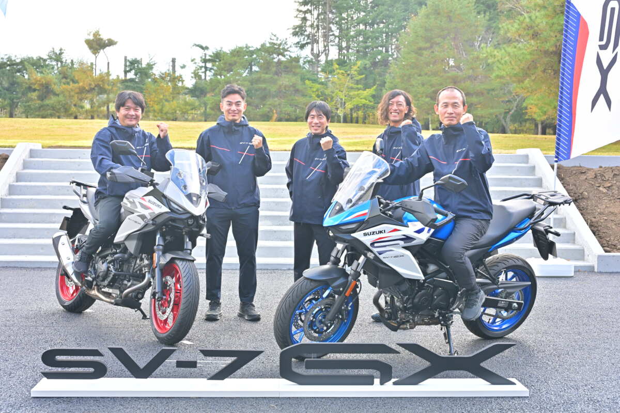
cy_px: 206
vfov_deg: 28.6
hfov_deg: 41.9
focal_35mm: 47
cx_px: 310
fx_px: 809
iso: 400
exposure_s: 1/160
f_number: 5.6
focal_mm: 47
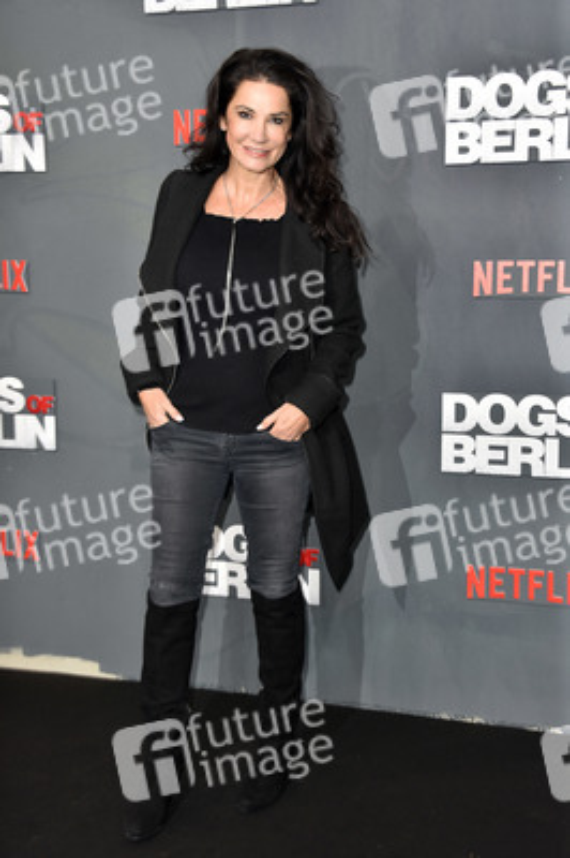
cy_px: 429
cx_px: 285
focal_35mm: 48
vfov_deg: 41.1
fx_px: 1142
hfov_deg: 28.0
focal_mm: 48
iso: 250
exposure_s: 1/200
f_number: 5.6
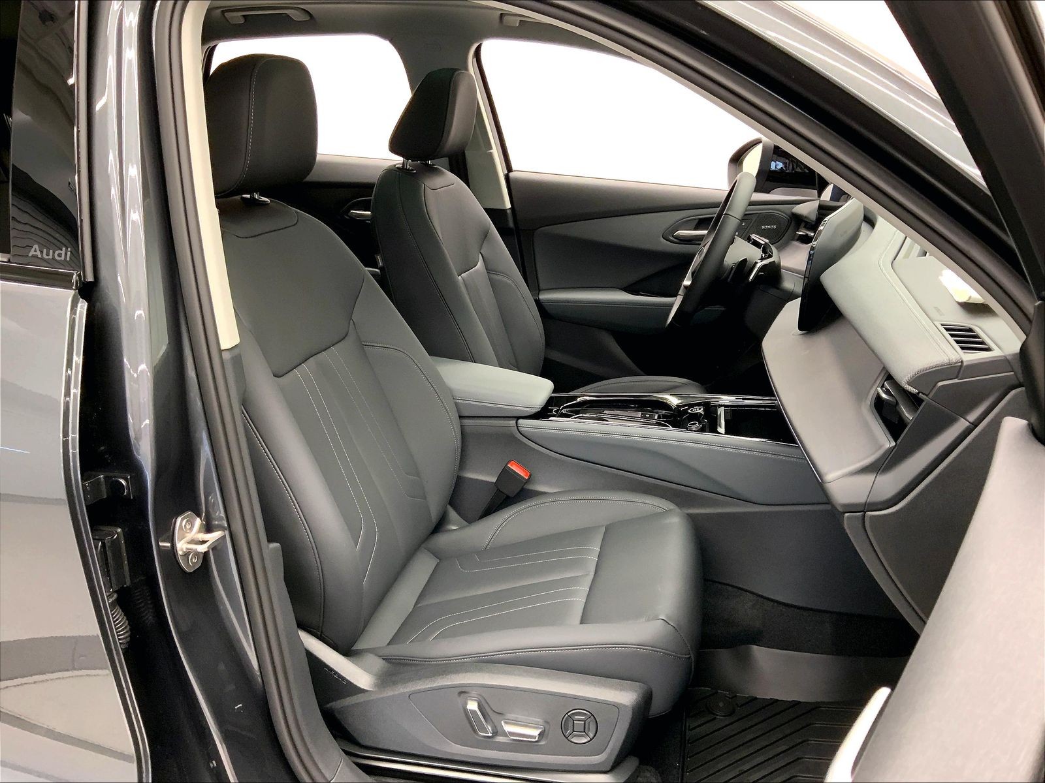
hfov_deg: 61.7
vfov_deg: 48.2
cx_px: 522
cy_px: 392
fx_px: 875
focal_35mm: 29
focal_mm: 3
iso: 160
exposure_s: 1/60
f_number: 1.8
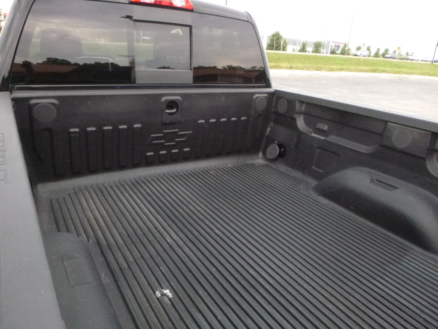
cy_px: 164
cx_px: 219
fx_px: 316
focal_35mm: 25
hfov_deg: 69.4
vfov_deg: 54.9
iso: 800
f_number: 3.9
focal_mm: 4.5
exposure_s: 1/100
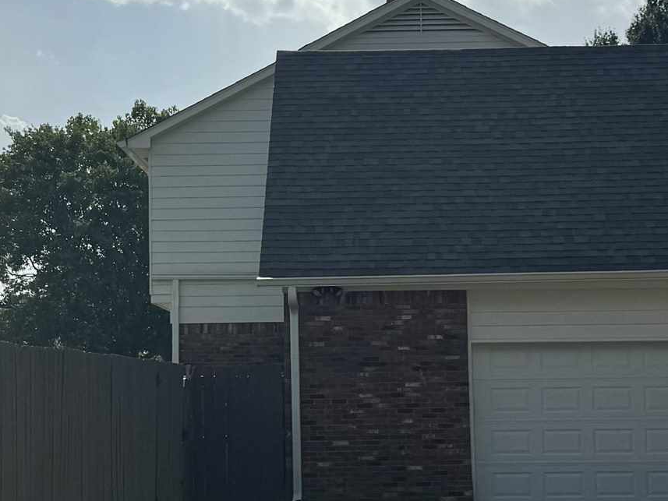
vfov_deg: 17.1
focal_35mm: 86
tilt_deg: +2.8
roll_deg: +0.2
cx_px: 360
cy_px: 316
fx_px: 1660
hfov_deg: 22.7
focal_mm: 6.76
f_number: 1.78
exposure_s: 1/12346
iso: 80
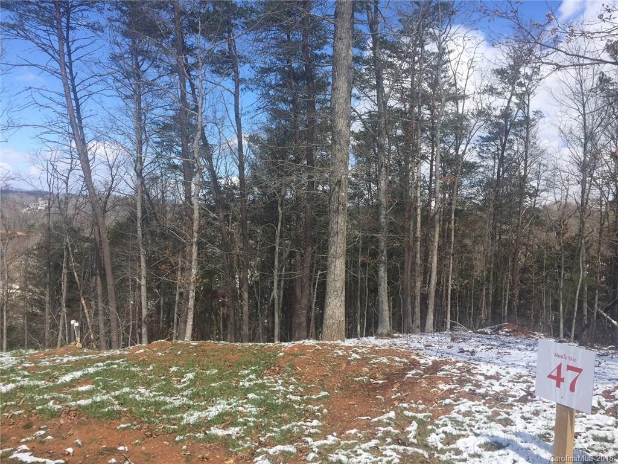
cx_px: 309
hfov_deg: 61.7
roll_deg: -3.2
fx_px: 518
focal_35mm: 29
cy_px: 232
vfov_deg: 48.2
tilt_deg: -3.0
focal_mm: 4.15
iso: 32
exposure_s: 1/1799
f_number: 2.2
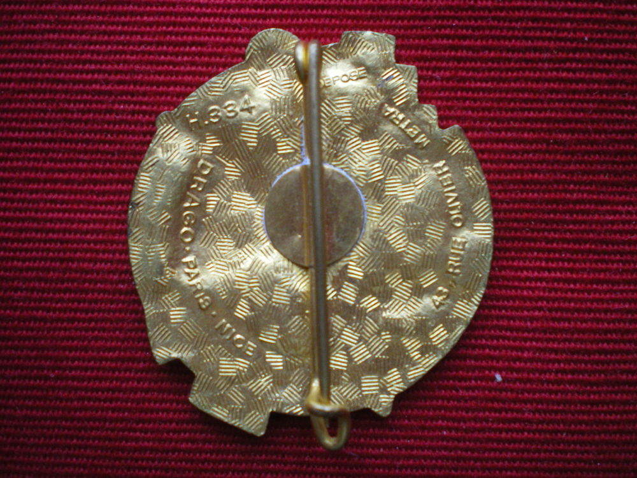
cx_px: 318
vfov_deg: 37.7
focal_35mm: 38
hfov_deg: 49.0
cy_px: 239
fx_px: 699
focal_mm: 6.3
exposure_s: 1/50
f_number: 3.1
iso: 250
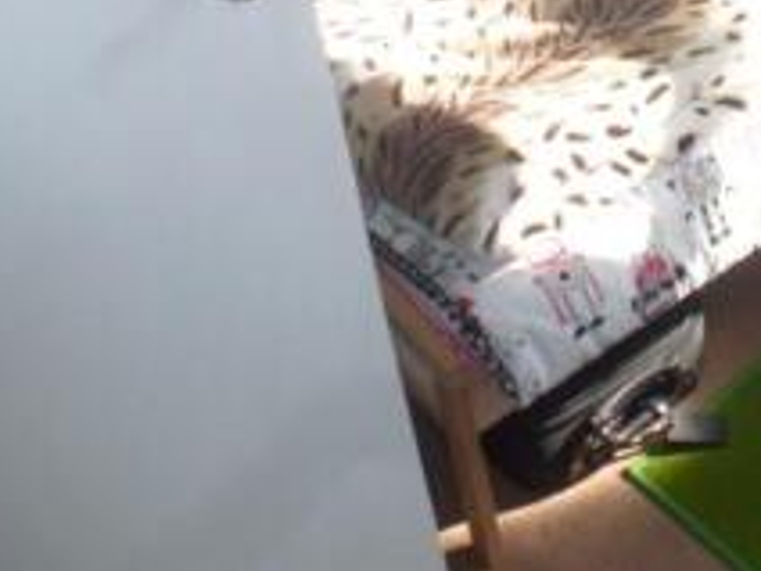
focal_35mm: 66
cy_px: -206
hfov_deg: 25.8
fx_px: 1451
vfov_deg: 20.1
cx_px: 946
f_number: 4
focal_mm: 4.3
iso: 100
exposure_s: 1/125
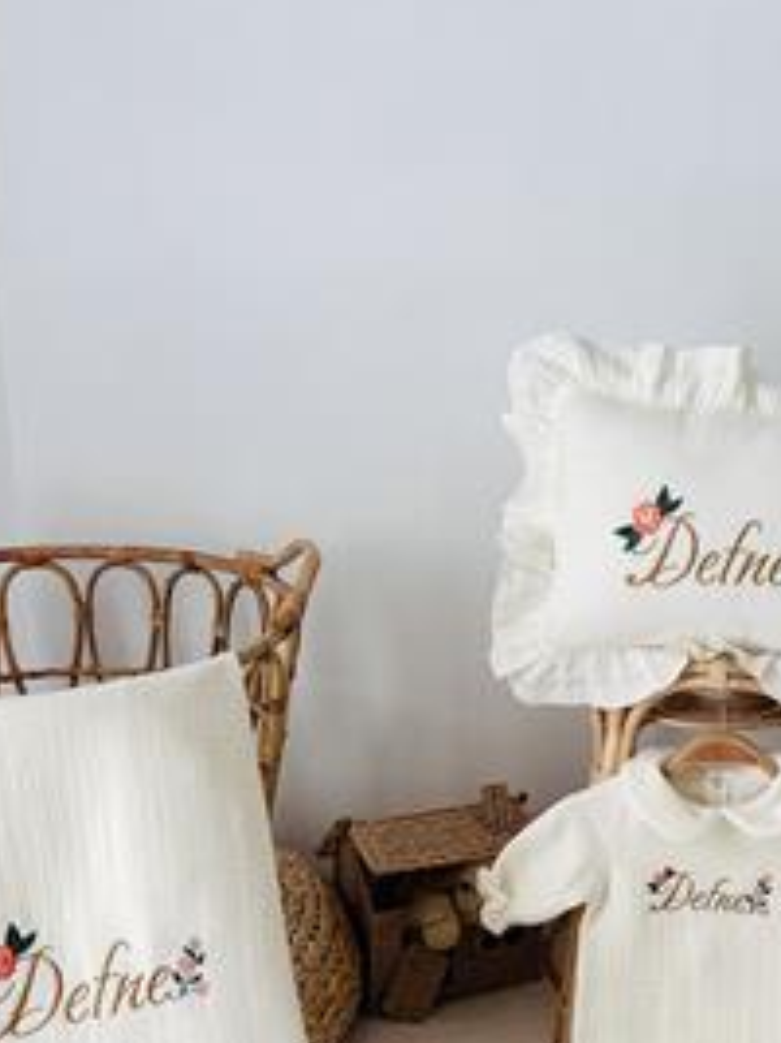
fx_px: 1566
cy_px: 674
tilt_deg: -18.5
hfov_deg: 27.3
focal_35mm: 52
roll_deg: -1.7
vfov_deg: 36.5
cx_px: 664
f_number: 1.5
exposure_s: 1/439
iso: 50
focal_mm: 5.7
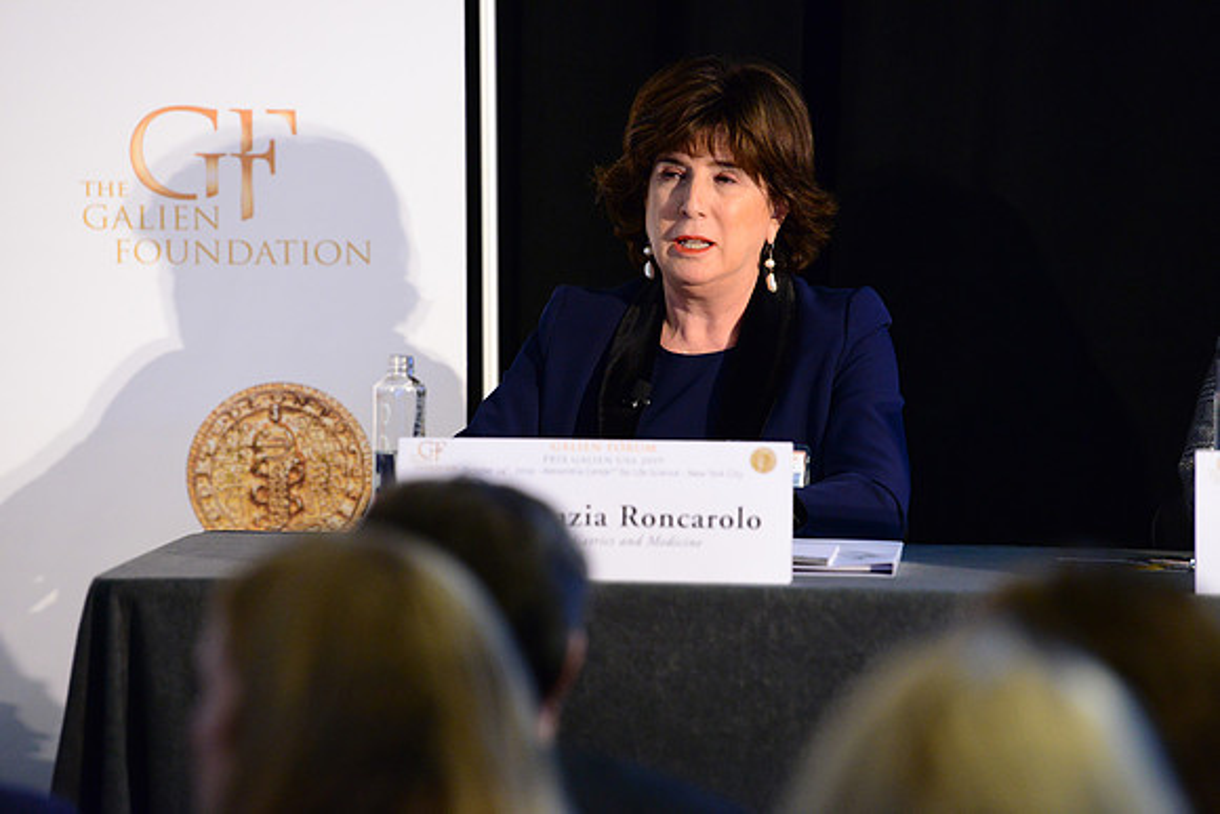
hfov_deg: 10.3
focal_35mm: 200
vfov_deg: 6.9
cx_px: 610
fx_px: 6779
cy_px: 407
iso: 4000
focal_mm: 200
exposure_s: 1/125
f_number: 4
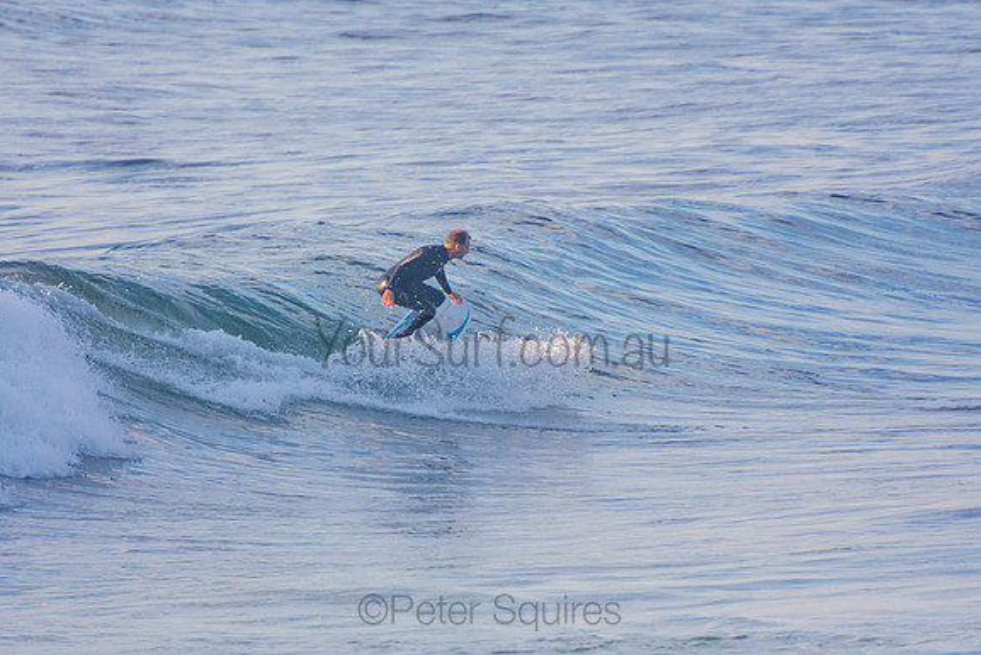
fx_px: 17034
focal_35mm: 625
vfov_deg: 2.2
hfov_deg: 3.3
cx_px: 490
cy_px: 328
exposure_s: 1/1250
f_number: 5.6
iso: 360
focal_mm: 400
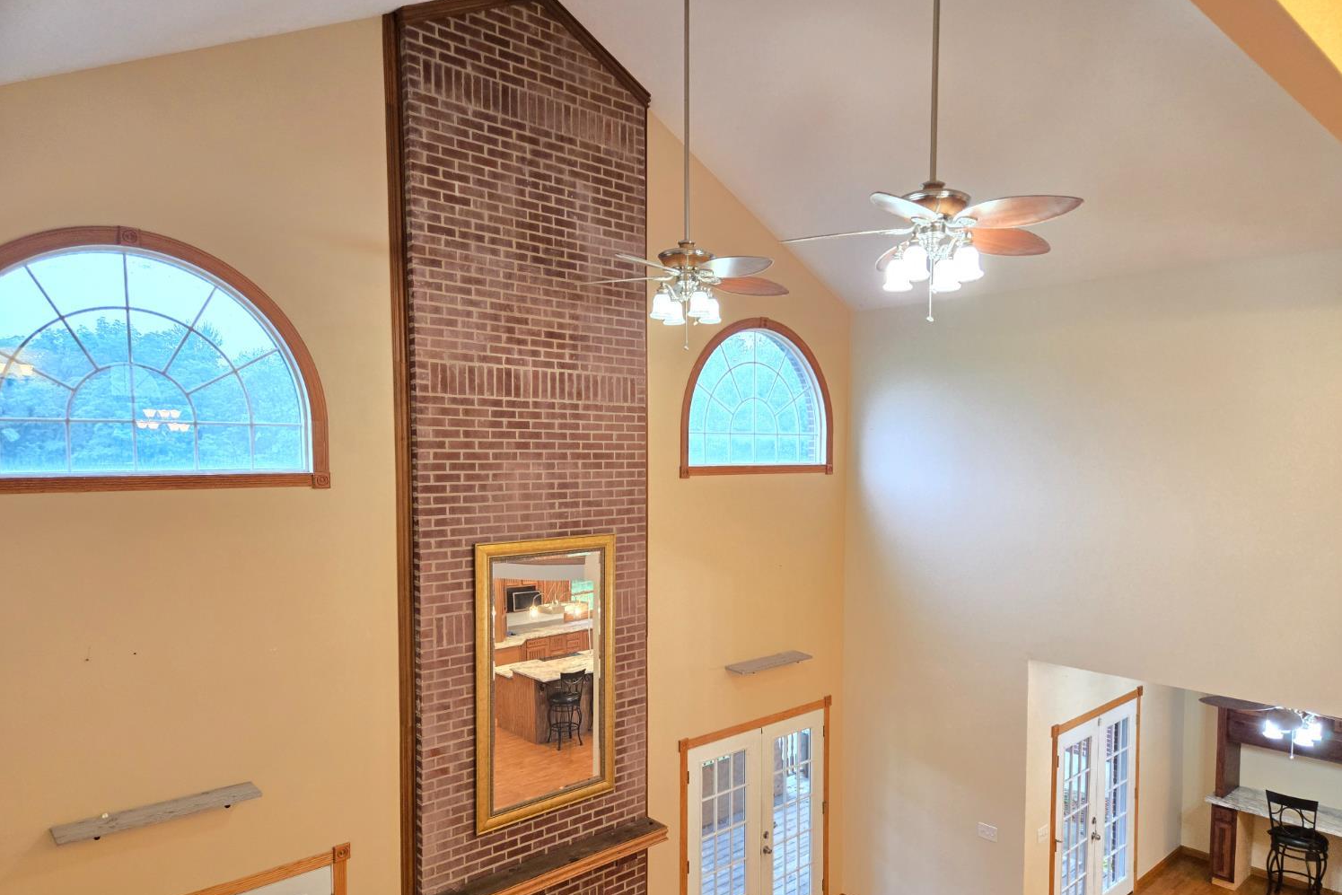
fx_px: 895
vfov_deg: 53.0
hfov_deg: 73.7
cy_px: 500
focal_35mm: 24
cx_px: 672
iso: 500
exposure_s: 1/120
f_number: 1.8
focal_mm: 5.4
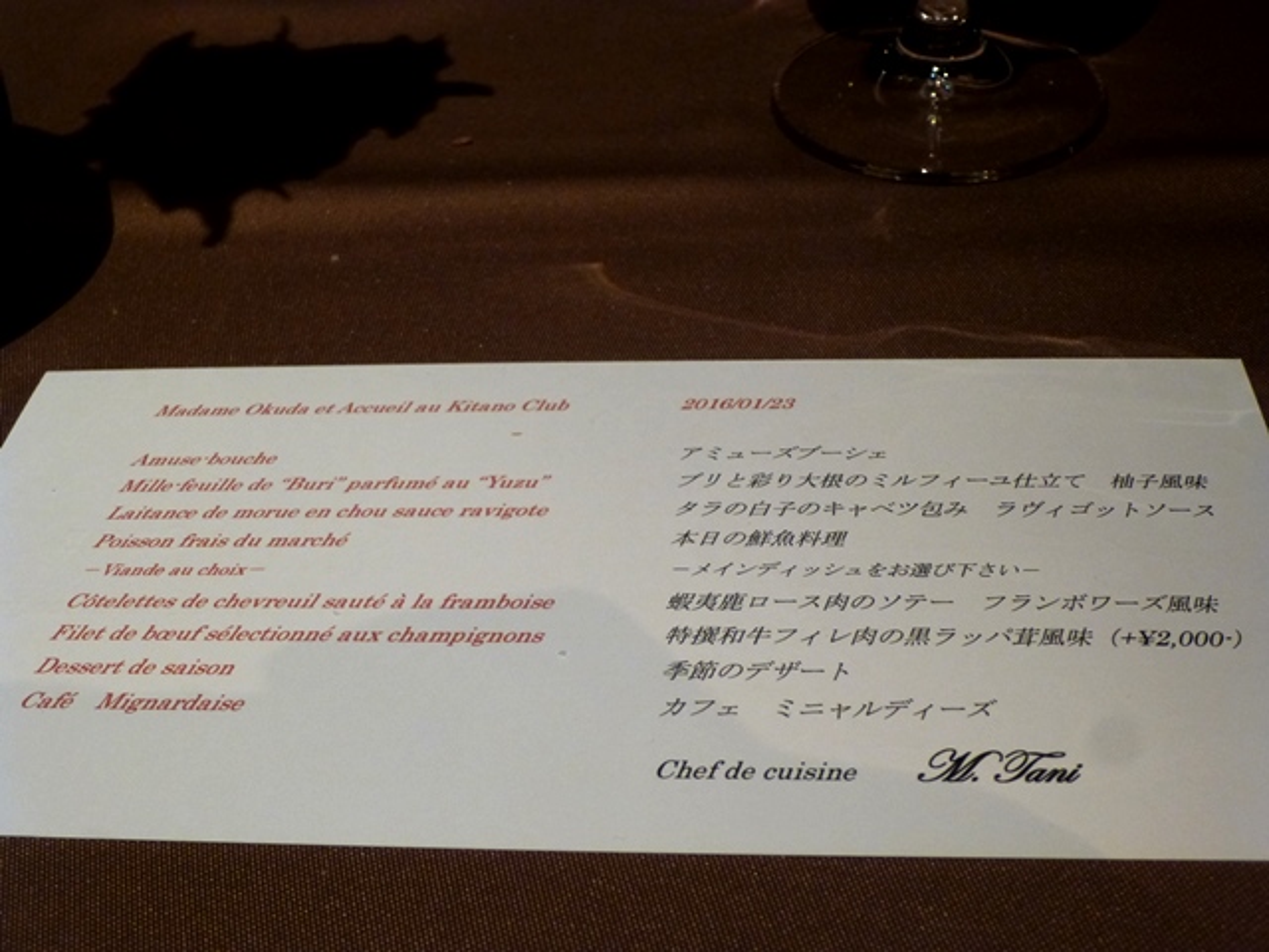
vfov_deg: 36.8
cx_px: 634
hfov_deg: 47.9
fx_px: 1430
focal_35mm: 39
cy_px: 476
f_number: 3.7
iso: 400
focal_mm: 6.9
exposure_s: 1/13
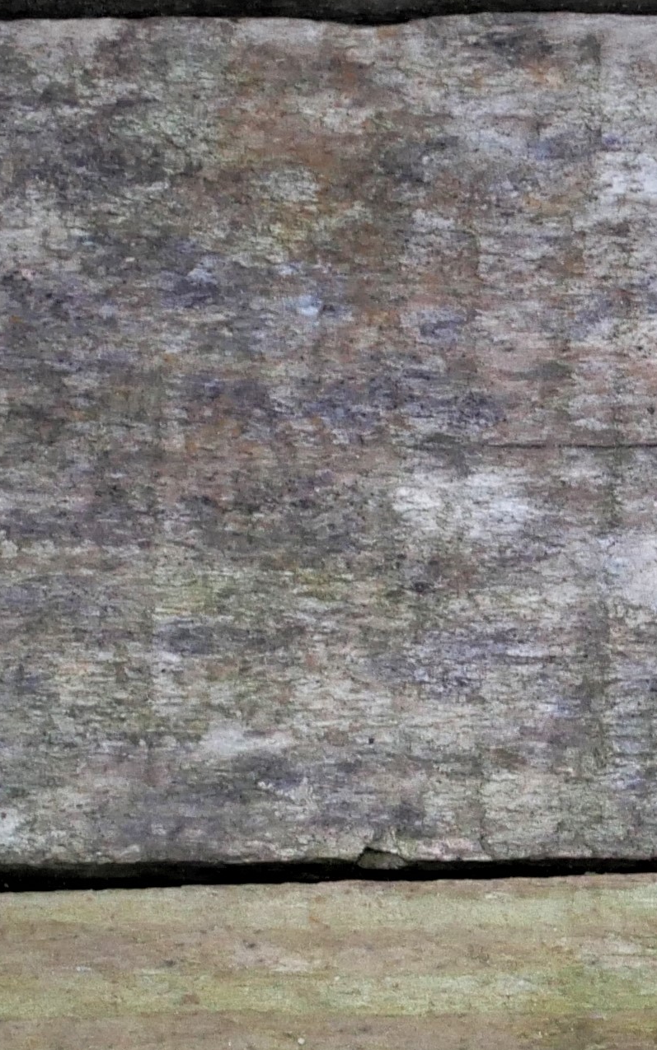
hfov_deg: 6.8
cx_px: 978
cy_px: 1006
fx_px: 5471
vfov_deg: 10.9
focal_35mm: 191
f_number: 14
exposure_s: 1/60
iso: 800
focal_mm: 25
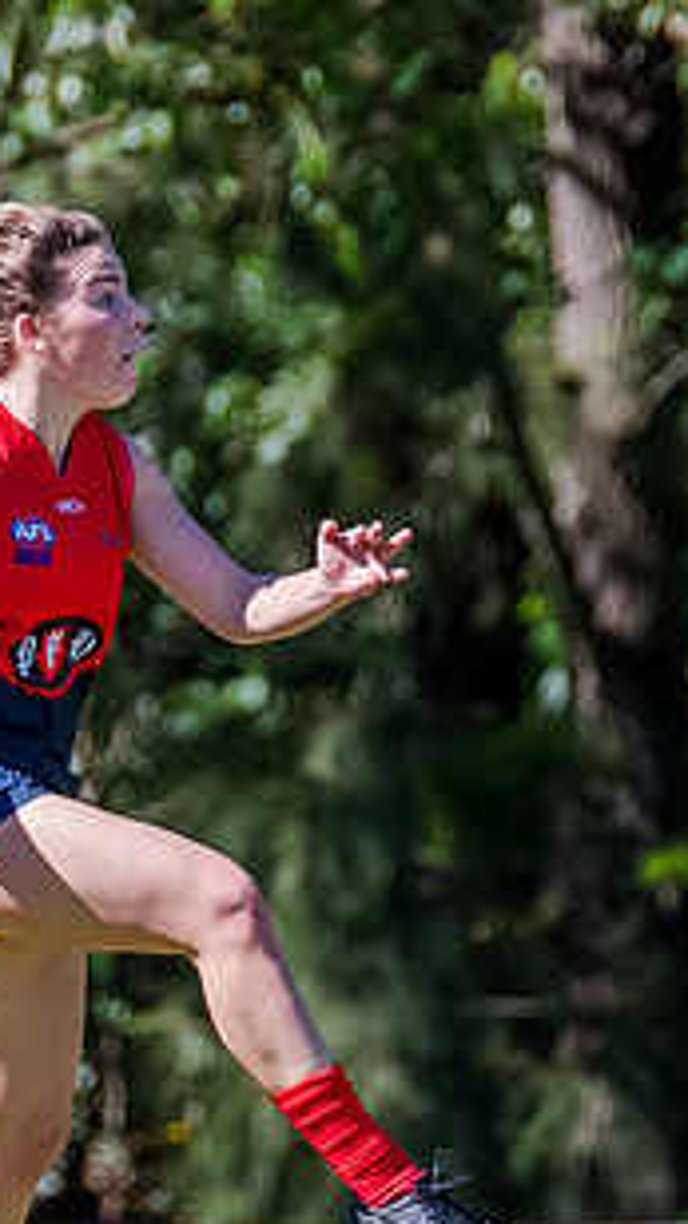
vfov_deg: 1.5
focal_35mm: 1484
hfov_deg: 0.8
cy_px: 869
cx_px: 41
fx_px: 48182
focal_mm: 420
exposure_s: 1/1600
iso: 800
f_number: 6.3
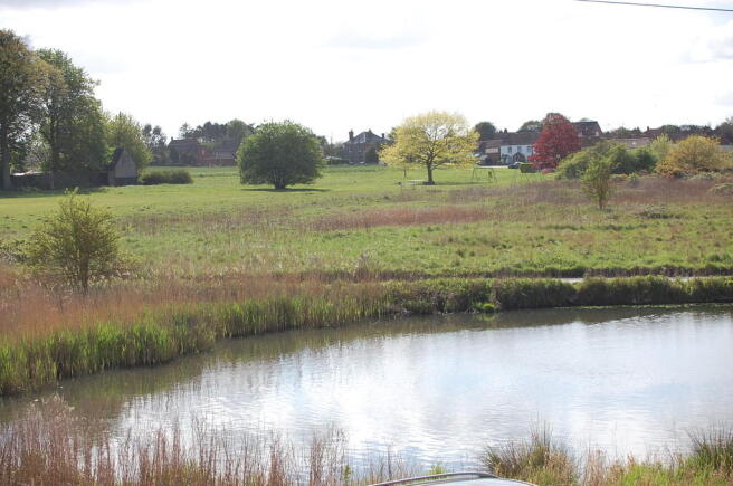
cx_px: 366
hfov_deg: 41.2
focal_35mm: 48
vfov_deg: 28.0
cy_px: 243
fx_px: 976
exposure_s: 1/250
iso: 200
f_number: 8
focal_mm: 32
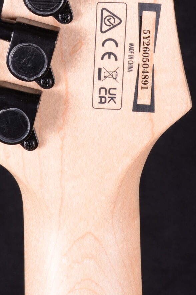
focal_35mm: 147
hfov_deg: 9.3
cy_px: 21
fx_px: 1206
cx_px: 85
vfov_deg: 13.8
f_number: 11
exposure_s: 1/200
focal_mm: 34
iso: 200
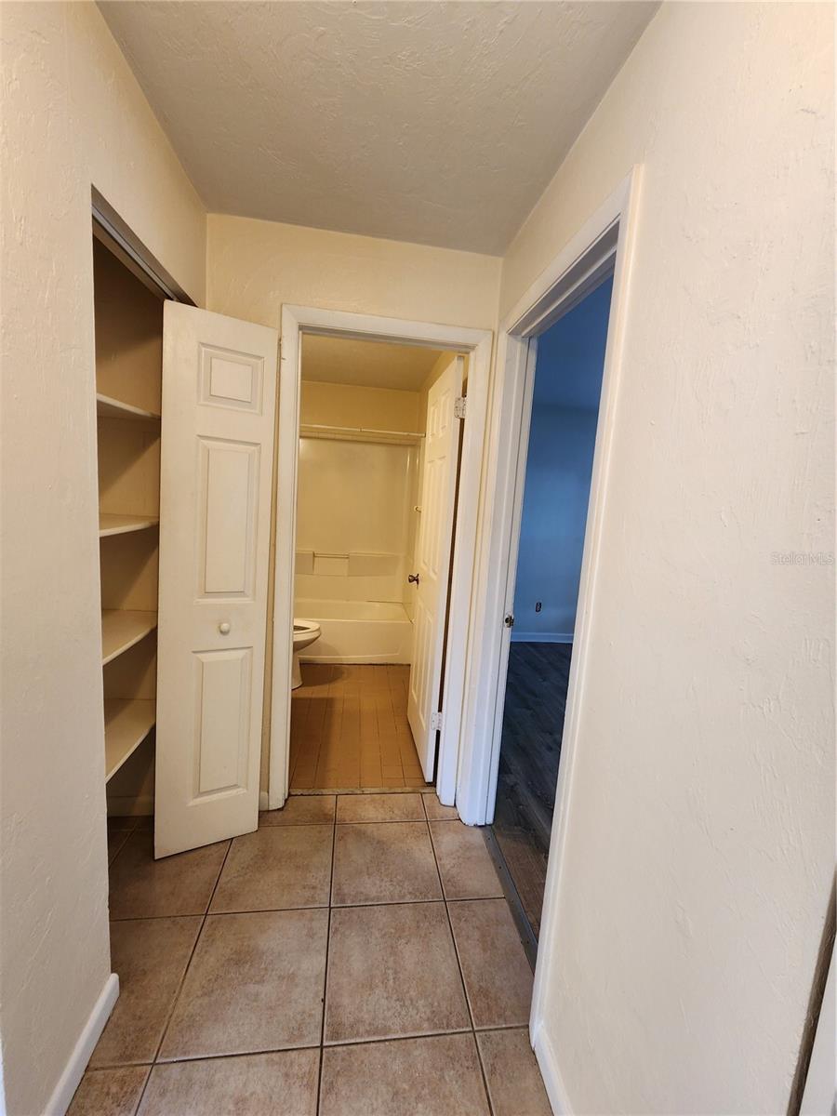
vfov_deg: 106.2
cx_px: 418
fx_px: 419
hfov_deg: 89.9
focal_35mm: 13
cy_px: 558
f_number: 2.2
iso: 100
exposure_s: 1/60
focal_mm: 2.2
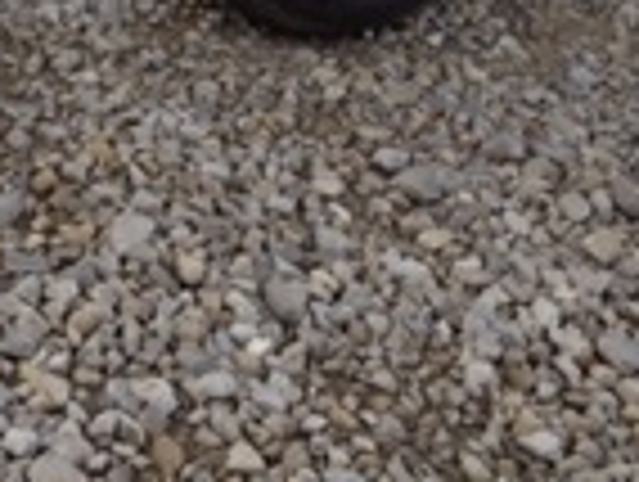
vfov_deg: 10.4
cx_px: 76
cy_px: -410
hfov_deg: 14.6
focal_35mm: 134
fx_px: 2478
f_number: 2.4
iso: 50
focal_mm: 4.28
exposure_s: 1/613
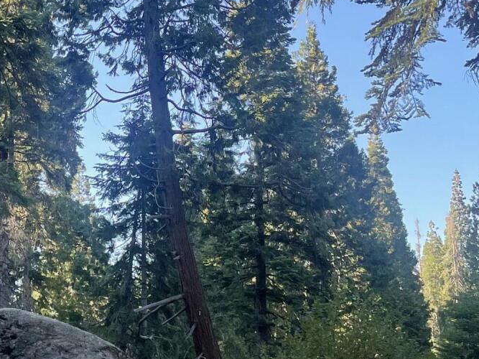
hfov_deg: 24.2
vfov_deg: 18.9
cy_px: 134
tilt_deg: +13.3
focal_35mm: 78
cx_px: 28
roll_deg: +0.0
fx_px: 1079
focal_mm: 4.2
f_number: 1.6
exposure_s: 1/337
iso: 32
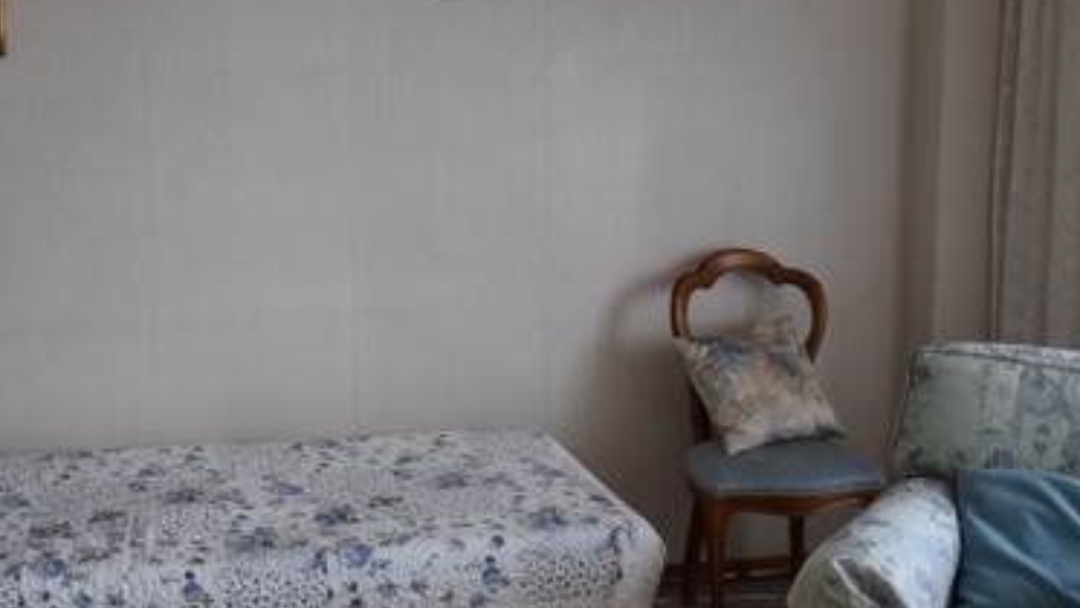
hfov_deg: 38.3
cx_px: 417
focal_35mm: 54
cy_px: 300
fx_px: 1547
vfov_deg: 22.2
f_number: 4
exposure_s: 1/60
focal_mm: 20
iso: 500
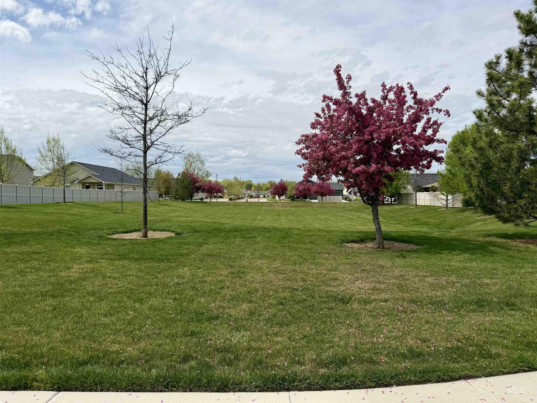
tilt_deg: -2.4
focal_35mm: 24
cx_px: 268
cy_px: 202
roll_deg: +0.7
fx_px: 372
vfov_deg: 56.8
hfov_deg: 71.6
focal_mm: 6.76
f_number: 1.78
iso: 80
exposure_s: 1/8130
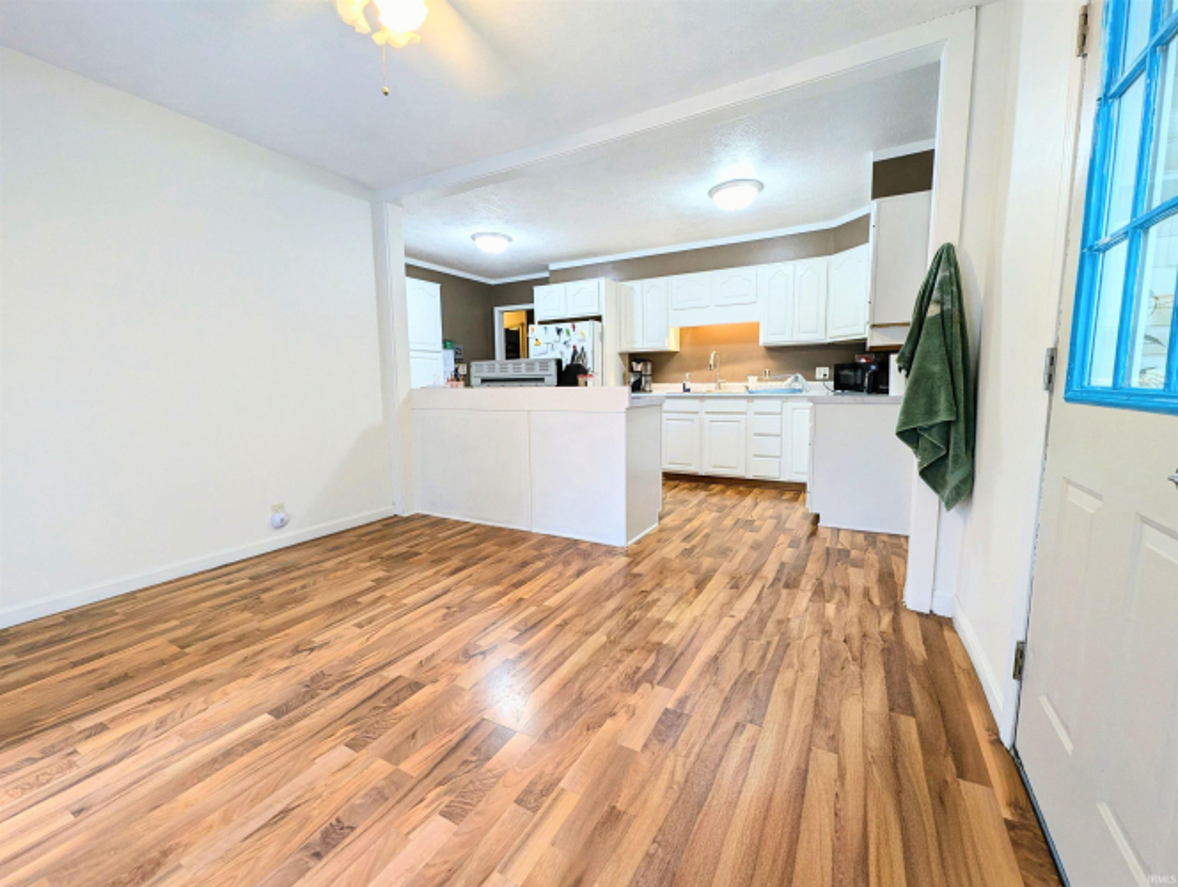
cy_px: 444
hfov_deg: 106.1
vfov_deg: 90.1
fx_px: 443
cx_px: 589
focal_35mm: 13
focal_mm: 1.95
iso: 91
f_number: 2.2
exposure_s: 1/24
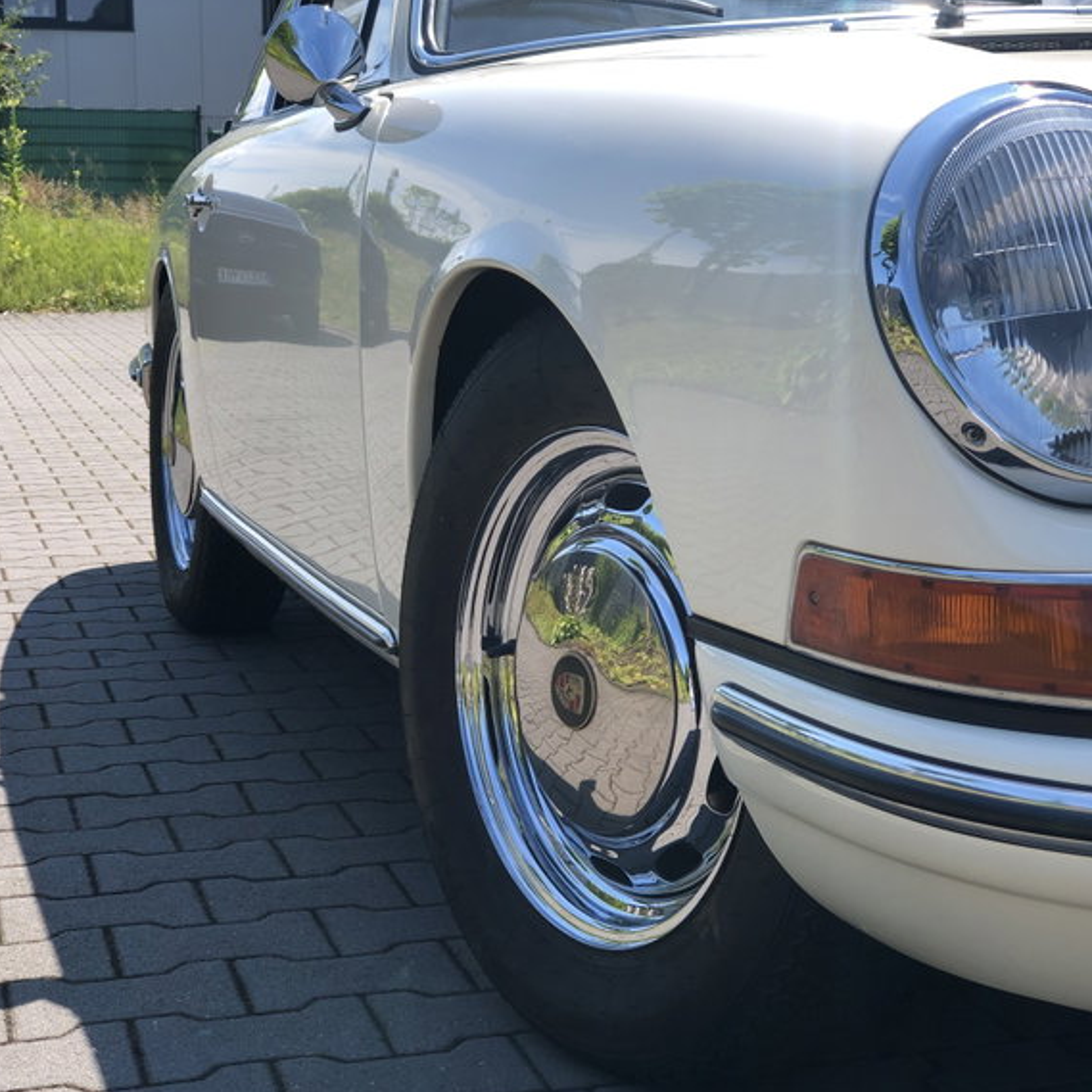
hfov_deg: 25.4
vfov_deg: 25.4
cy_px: 545
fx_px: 2427
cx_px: 574
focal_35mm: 68
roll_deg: +0.5
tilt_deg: -7.6
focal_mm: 6.6
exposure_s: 1/393
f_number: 2.8
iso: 20
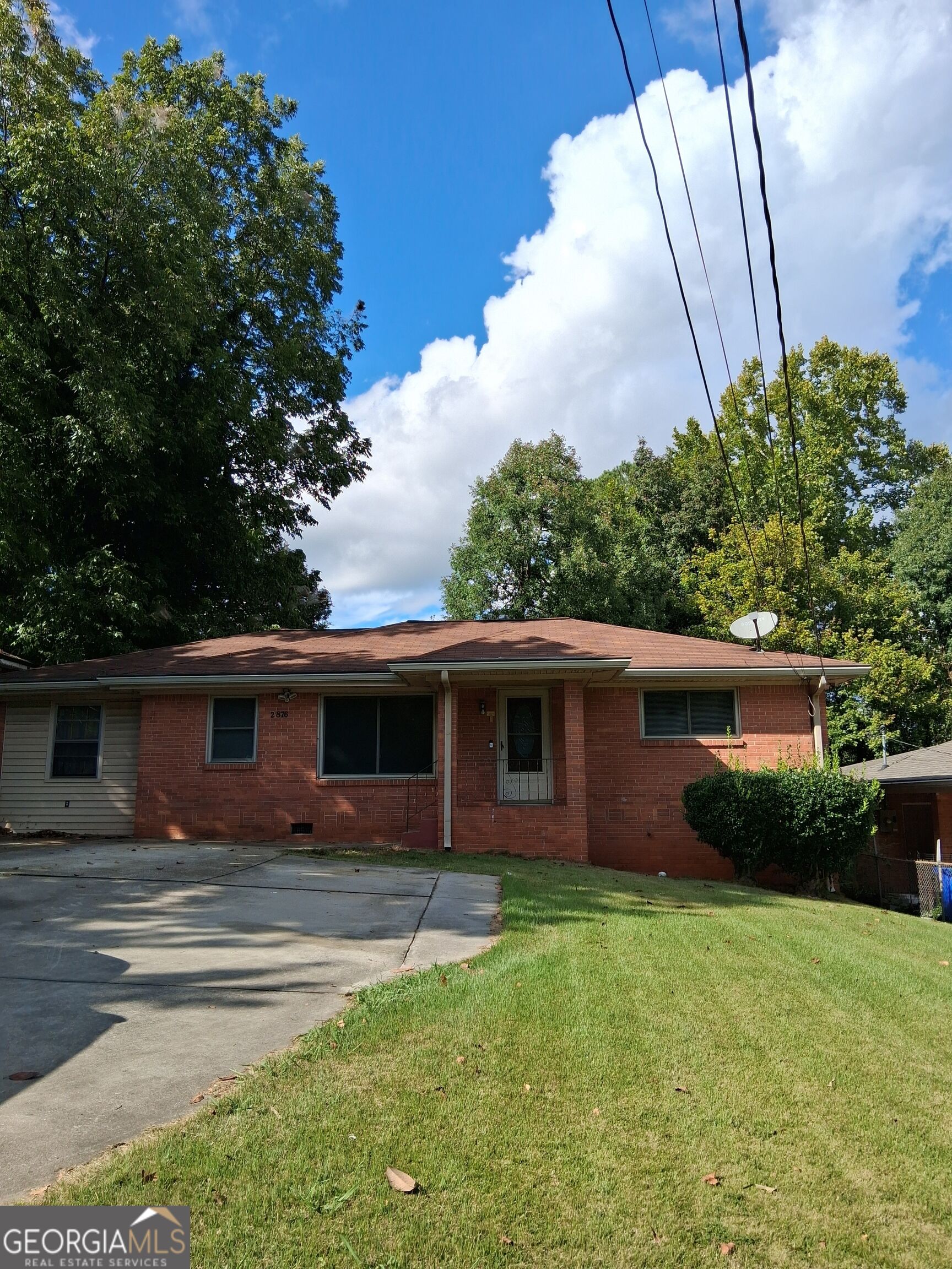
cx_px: 476
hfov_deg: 53.1
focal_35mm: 26
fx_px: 953
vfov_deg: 67.3
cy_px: 634
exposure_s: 1/827
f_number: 1.8
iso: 25
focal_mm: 3.98
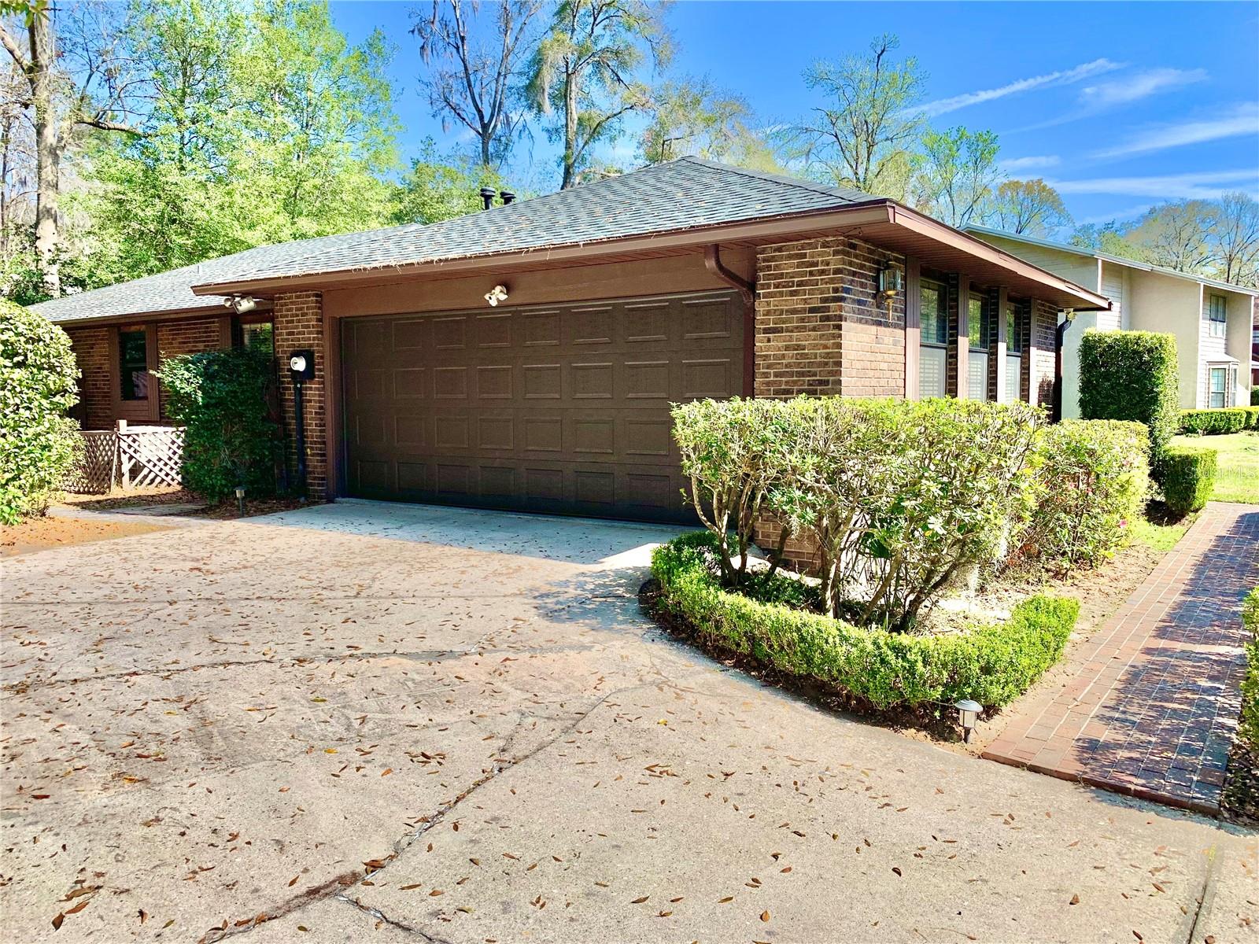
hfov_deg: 67.3
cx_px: 630
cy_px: 472
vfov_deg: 53.1
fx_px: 946
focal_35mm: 26
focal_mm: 4.25
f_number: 1.8
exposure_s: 1/2421
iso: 25
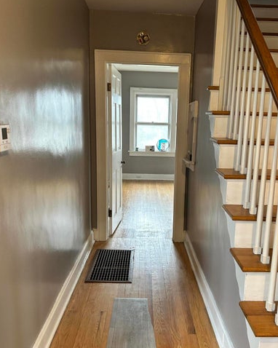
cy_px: 191
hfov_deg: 43.2
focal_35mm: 34
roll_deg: -2.9
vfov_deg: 52.8
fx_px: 350
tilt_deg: -11.5
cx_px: 158
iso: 125
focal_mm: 5.7
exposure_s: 1/60
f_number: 1.5
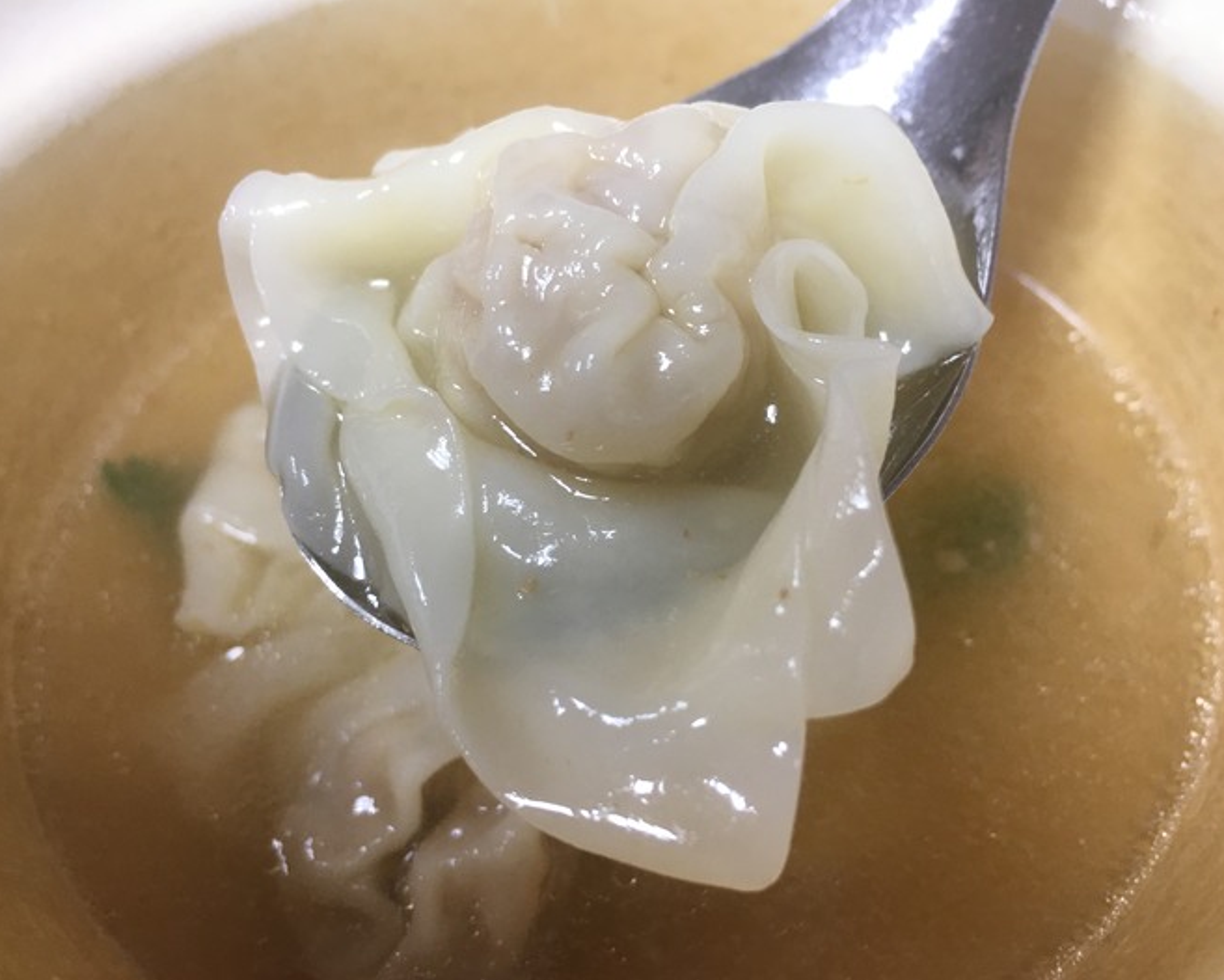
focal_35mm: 31
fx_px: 1123
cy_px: 499
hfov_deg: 57.2
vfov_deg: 47.1
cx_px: 600
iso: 100
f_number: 2.2
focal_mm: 4.15
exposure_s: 1/30
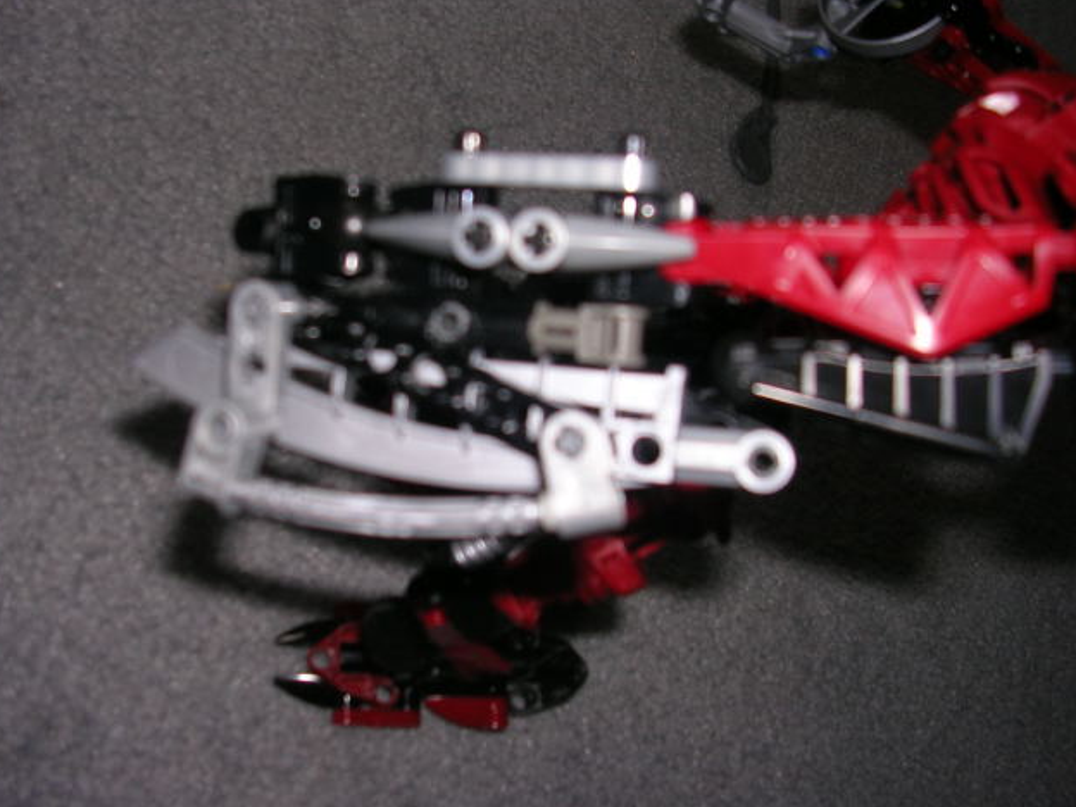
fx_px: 1212
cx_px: 528
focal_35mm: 39
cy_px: 409
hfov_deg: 47.9
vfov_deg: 36.8
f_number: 2.8
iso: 50
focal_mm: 5.8
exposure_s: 1/60.1
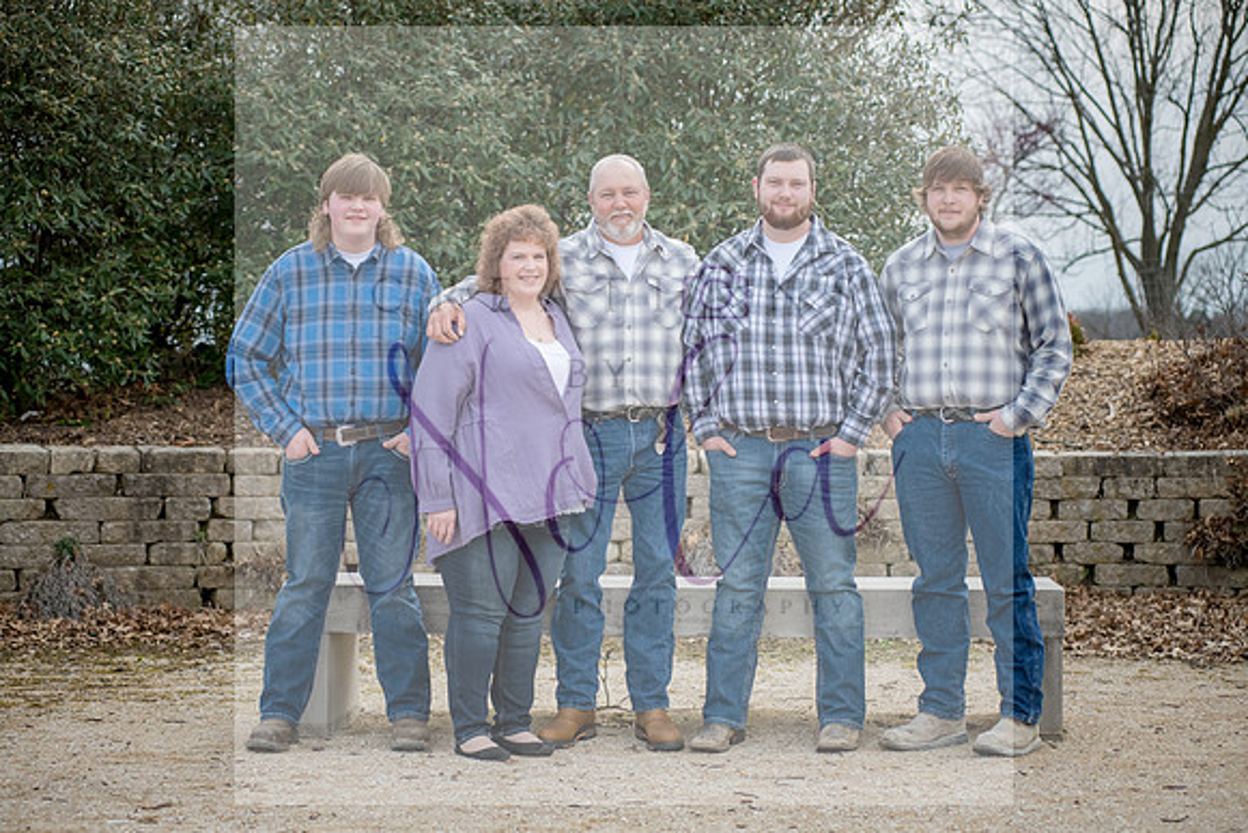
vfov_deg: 17.1
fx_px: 2774
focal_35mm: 80
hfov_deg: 25.4
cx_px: 624
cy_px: 416
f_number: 5
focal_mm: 80
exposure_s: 1/640
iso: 400
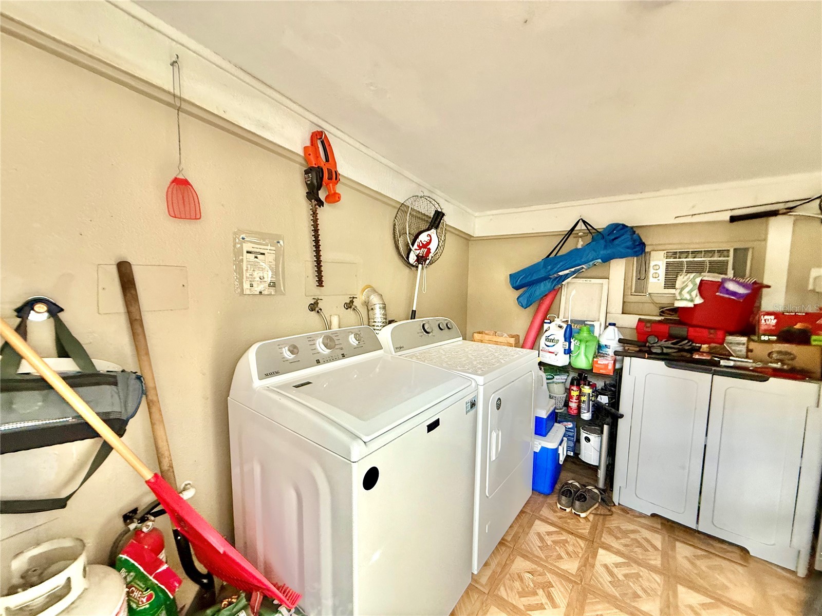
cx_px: 411
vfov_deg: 85.7
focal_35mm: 14
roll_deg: +0.2
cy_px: 308
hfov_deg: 102.1
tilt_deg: -9.8
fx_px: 332
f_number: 2.2
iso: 250
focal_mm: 2.22
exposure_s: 1/99
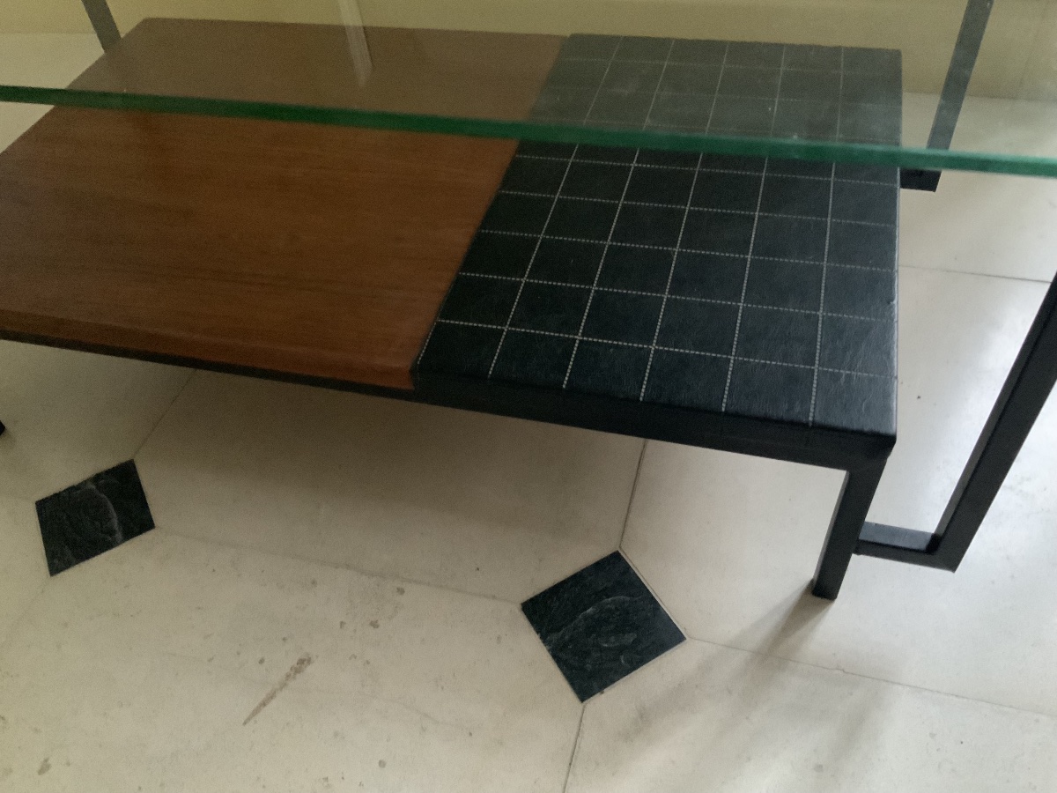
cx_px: 528
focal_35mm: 29
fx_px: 886
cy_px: 396
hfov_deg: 61.7
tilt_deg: -49.3
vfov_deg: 48.2
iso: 640
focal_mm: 3
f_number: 1.8
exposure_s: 1/24
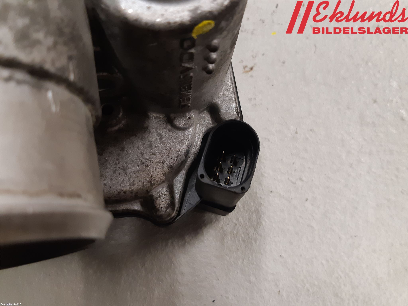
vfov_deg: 53.1
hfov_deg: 67.3
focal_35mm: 26
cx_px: 204
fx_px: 306
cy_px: 153
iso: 160
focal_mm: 3.93
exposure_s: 1/50
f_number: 1.7
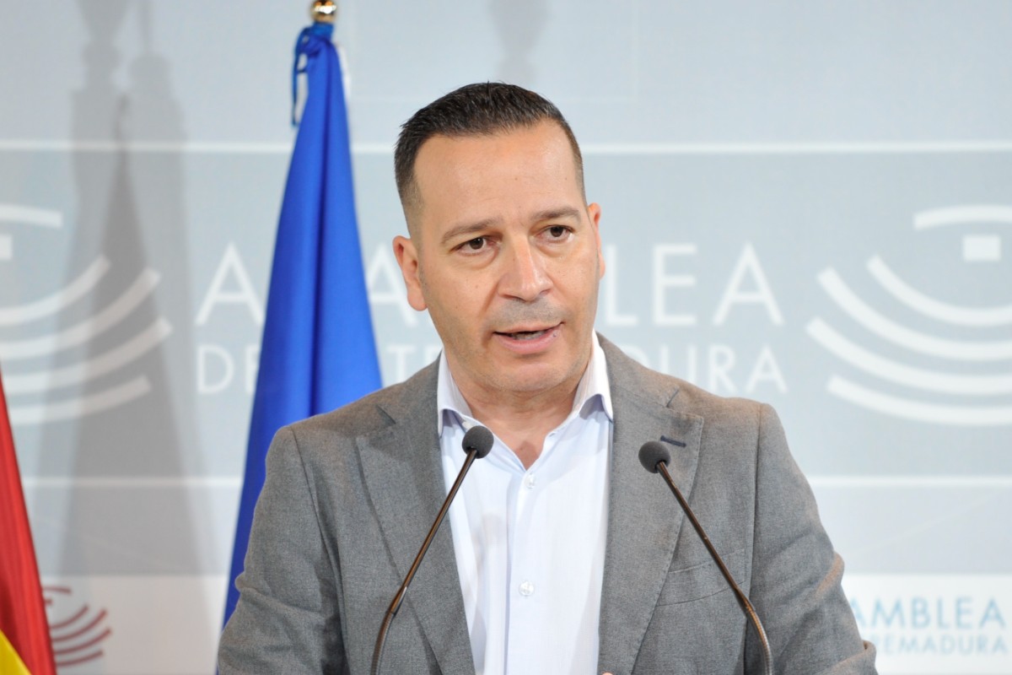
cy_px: 338
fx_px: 5622
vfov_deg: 6.9
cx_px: 506
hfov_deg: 10.3
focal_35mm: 200
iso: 1000
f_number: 4
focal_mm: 200
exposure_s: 1/100
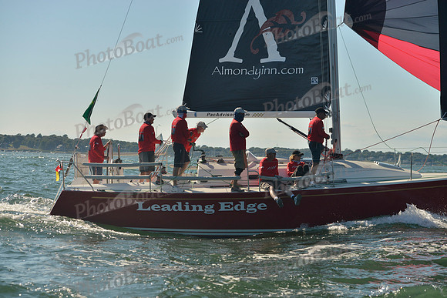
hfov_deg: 25.4
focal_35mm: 80
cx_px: 224
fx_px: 994
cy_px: 149
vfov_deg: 17.1
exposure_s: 1/2000
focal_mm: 80
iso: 400
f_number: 5.6
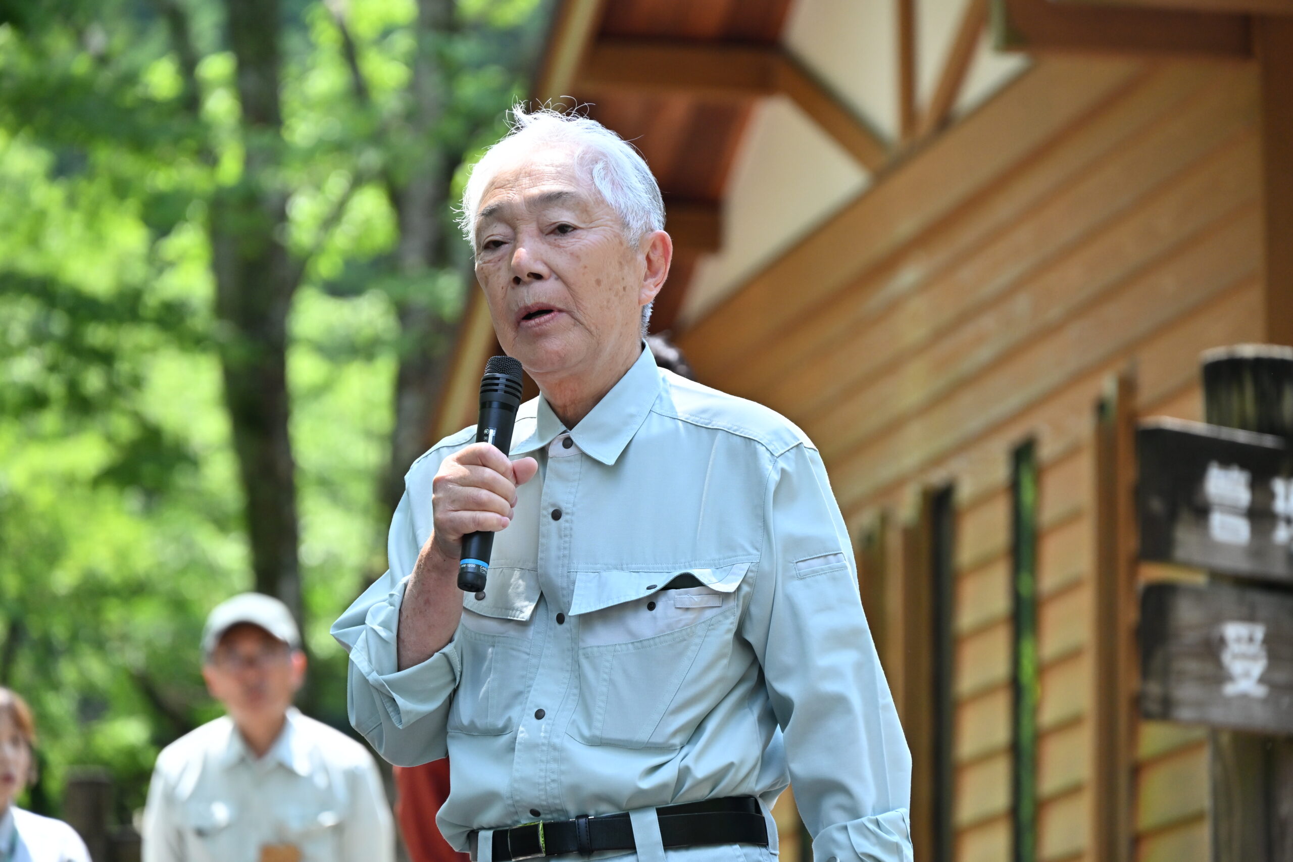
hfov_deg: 11.1
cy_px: 431
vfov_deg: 7.4
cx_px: 646
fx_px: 6644
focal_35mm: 185
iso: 1250
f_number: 6.3
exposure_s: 1/1000
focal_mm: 185
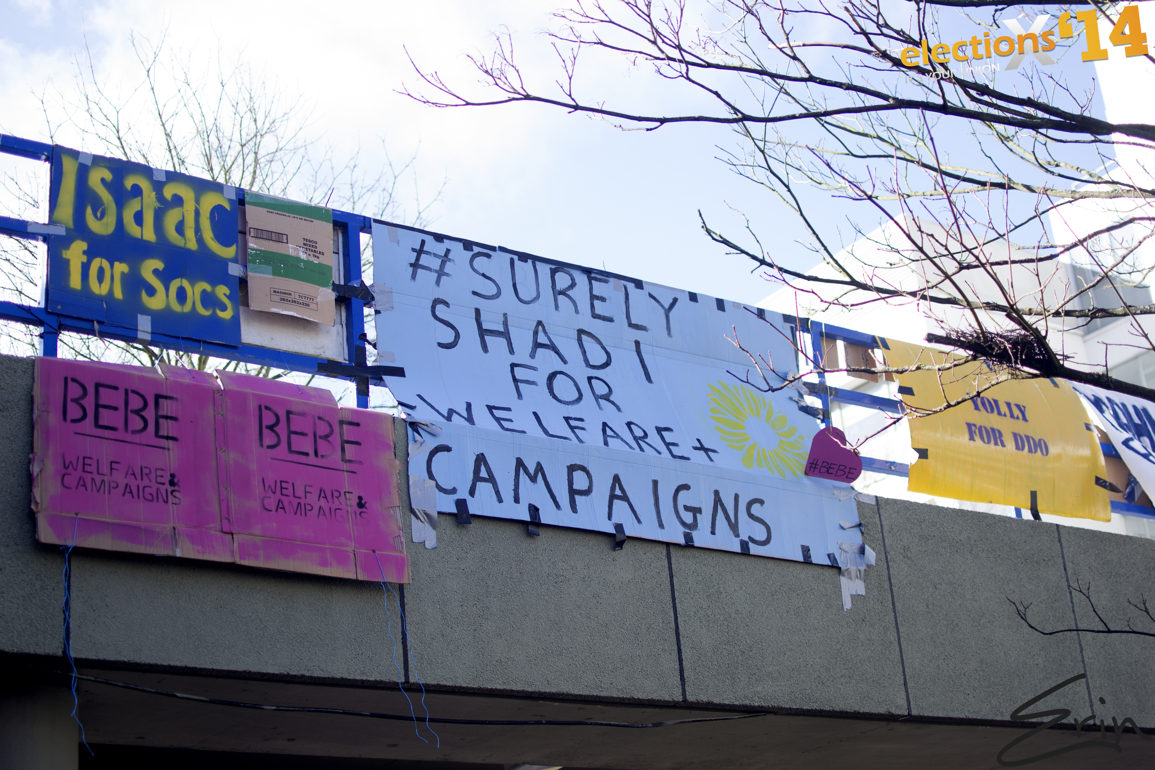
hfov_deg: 37.9
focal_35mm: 52
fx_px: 1684
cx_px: 578
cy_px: 385
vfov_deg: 25.8
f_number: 2.2
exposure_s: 1/640
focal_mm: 35
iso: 100
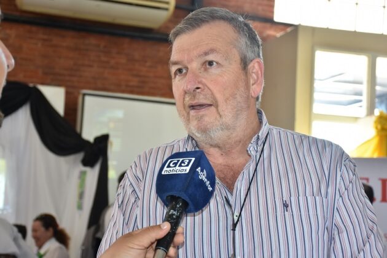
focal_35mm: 60
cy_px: 129
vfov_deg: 22.6
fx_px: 645
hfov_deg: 33.4
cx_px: 194
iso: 640
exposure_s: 1/160
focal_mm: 40
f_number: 4.5
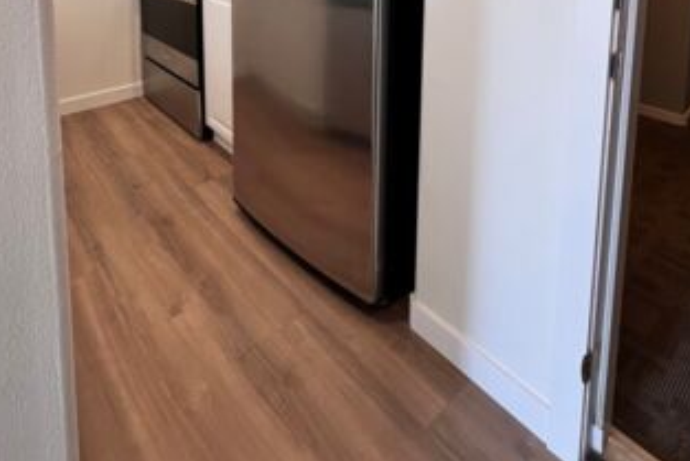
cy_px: -41
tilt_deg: -5.3
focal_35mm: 23
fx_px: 441
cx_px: 273
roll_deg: -0.2
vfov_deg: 43.4
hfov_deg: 75.2
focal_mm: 1.57
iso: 160
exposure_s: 1/120
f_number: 1.8
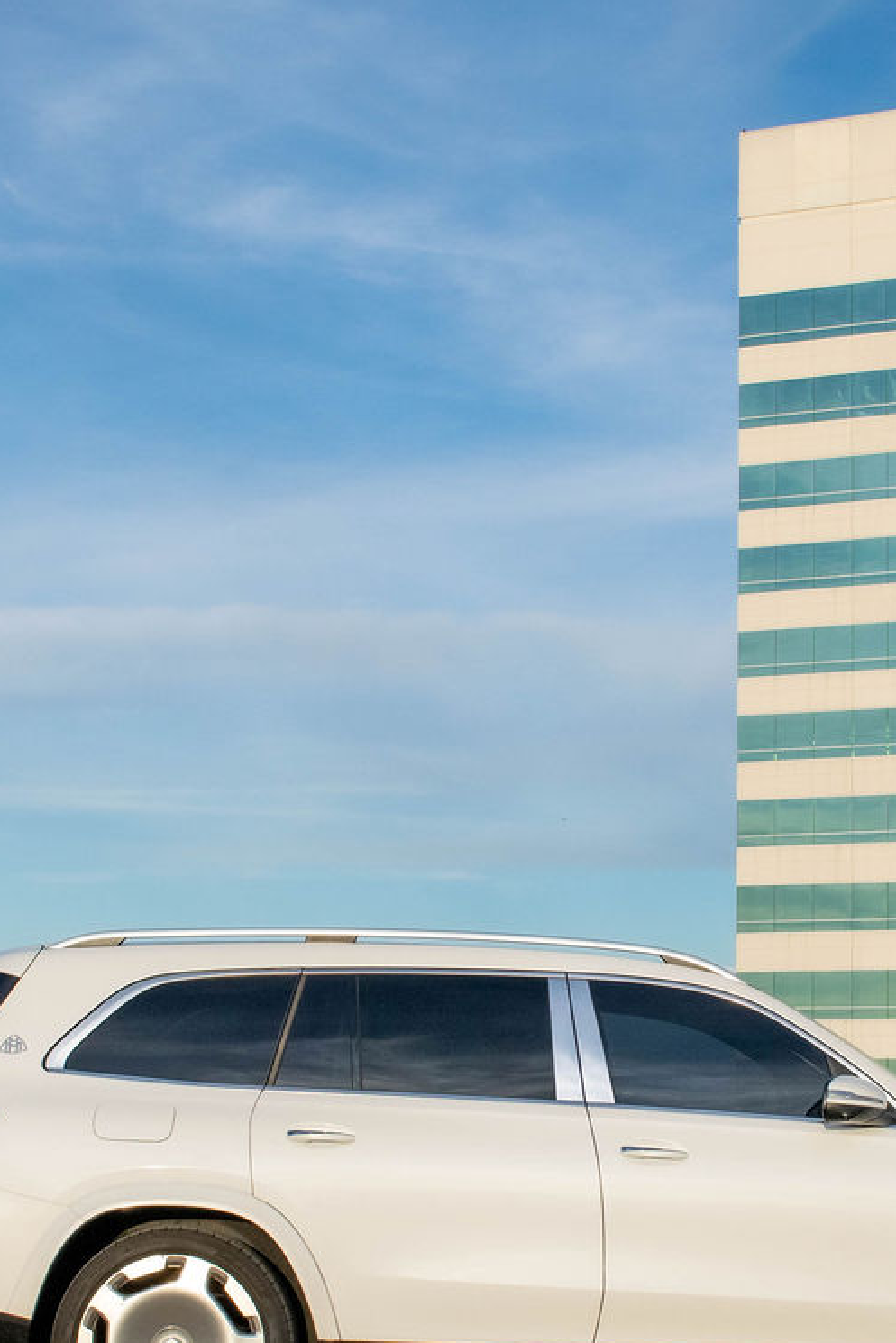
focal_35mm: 68
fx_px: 2537
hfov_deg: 20.0
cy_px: 862
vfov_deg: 29.5
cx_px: 586
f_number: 7.1
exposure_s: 1/1600
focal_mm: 22
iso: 400
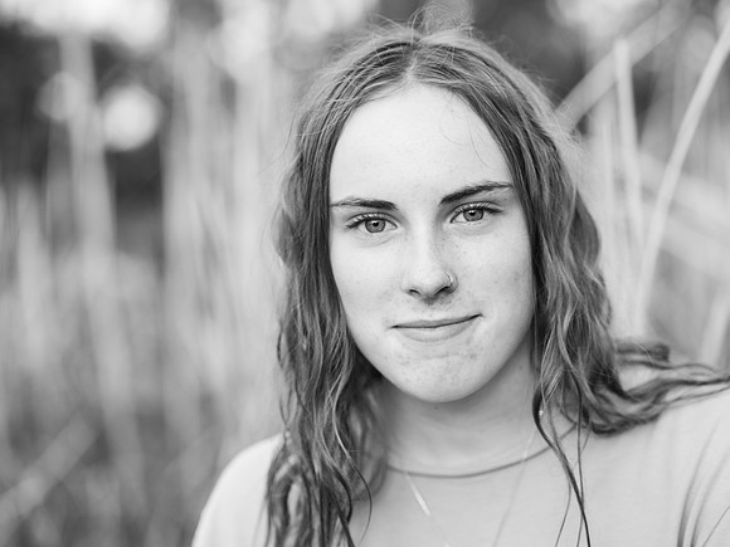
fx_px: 1940
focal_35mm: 92
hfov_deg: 21.3
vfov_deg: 16.1
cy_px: 274
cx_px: 365
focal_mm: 85
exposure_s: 1/160
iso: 400
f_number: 3.2
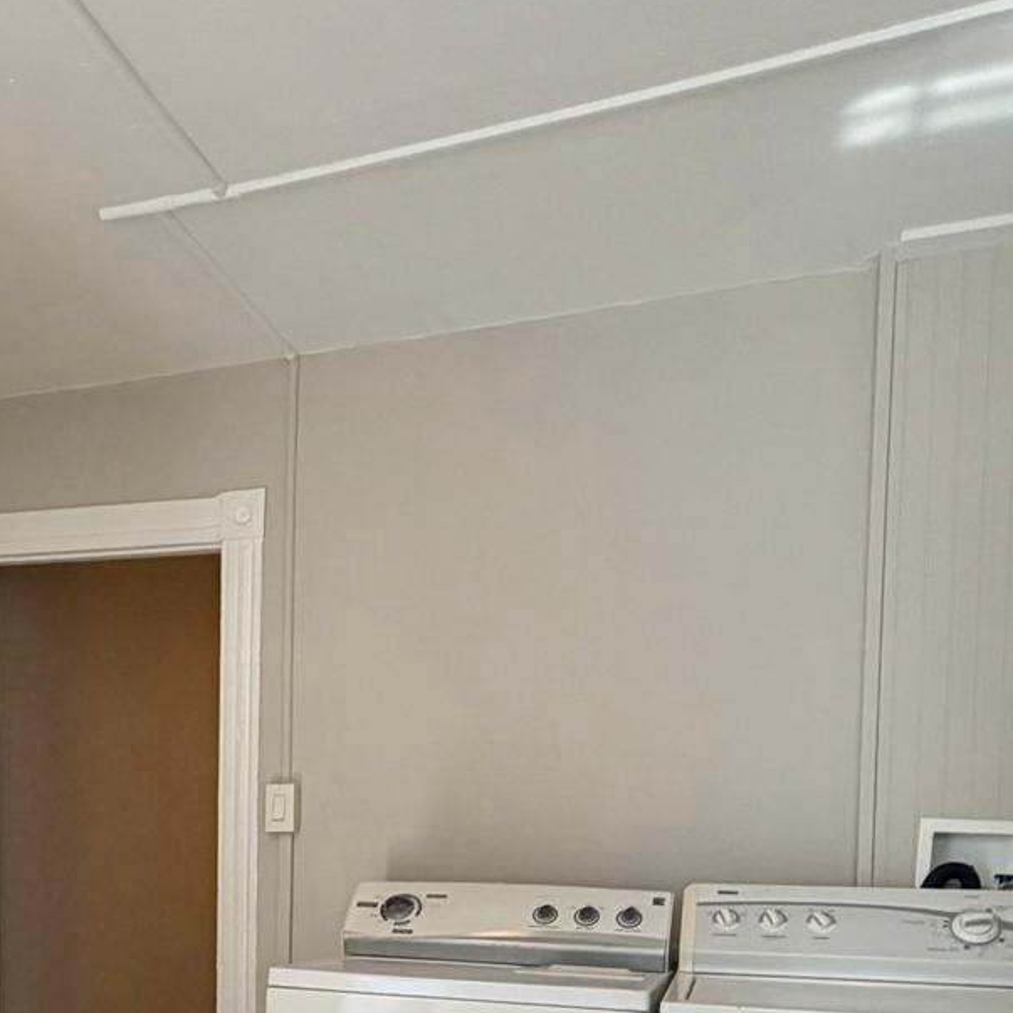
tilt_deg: -5.6
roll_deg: -0.1
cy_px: 932
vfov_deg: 37.2
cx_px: 158
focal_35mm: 42
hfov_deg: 38.1
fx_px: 1391
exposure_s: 1/120
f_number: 2.2
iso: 125
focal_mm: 2.22
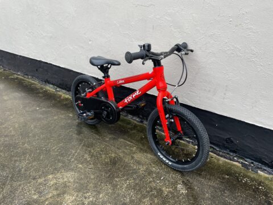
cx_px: 136
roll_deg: -2.0
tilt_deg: -24.2
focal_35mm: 26
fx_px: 205
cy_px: 102
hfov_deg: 67.3
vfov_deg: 53.1
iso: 50
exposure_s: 1/121
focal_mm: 4.2
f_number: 1.6
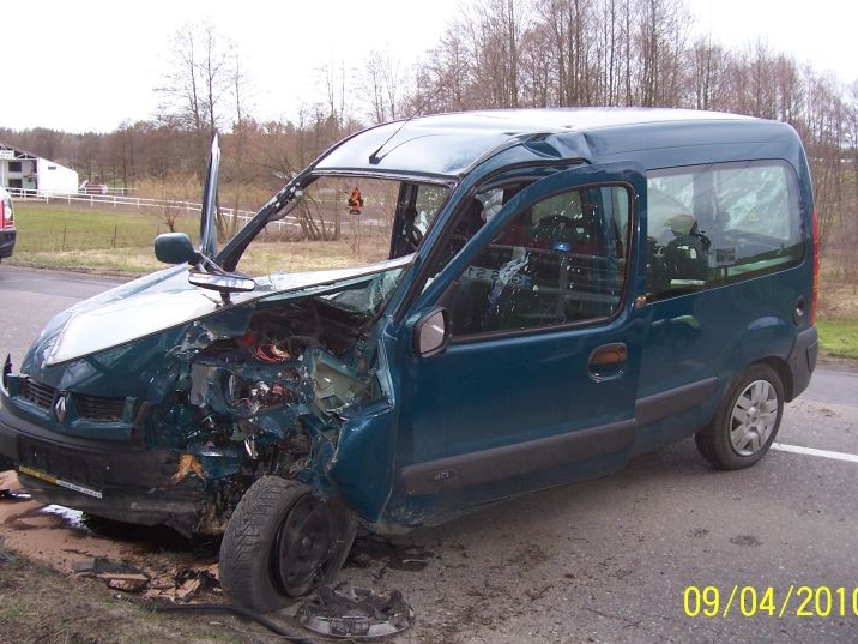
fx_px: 942
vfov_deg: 37.7
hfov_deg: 49.0
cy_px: 333
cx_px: 443
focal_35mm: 38
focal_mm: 5.6
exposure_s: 1/180
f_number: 2.7
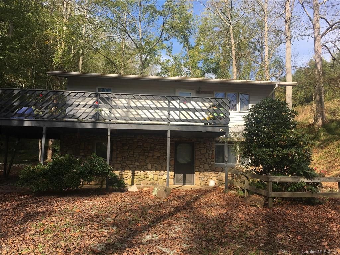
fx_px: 285
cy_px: 128
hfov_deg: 61.7
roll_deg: -0.8
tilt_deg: +6.8
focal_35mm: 29
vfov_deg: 48.2
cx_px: 170
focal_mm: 4.15
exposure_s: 1/725
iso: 25
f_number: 2.2
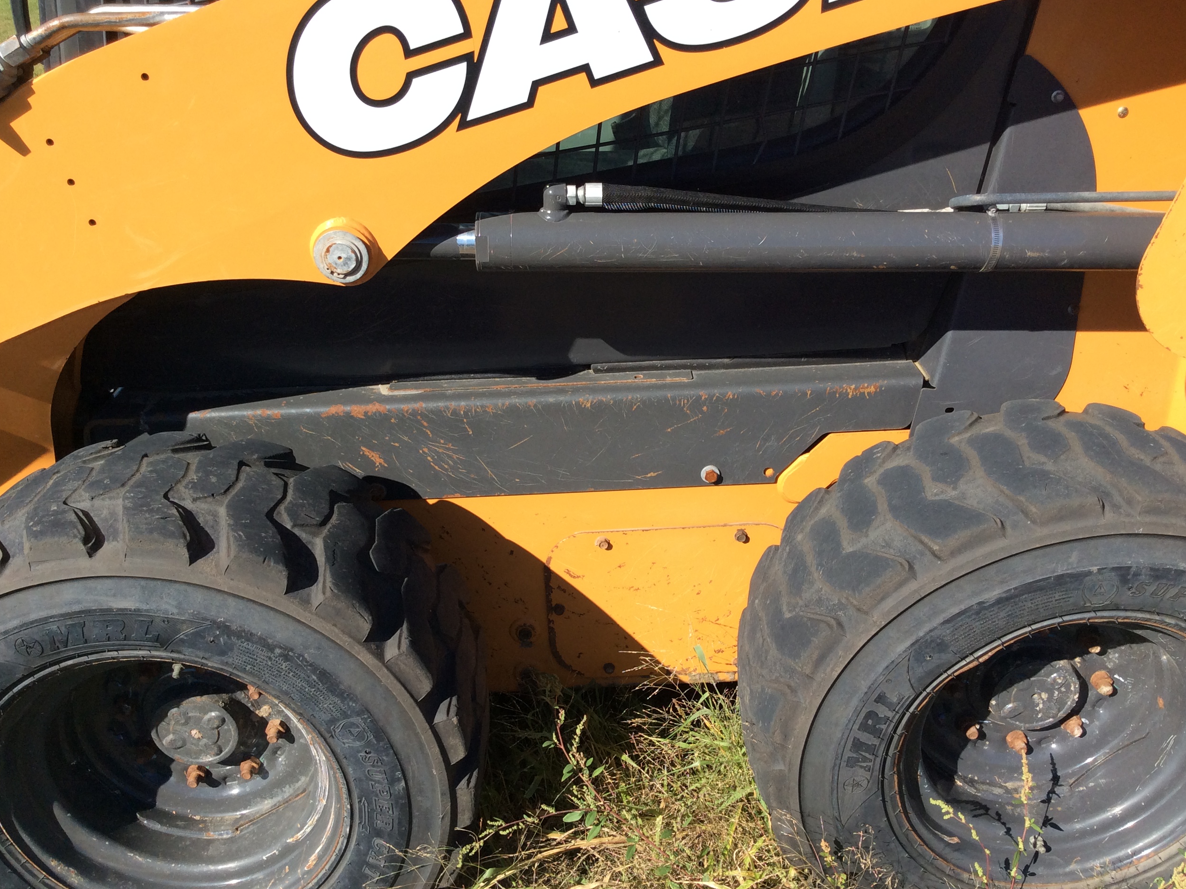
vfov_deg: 42.9
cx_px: 591
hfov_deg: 55.4
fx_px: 1131
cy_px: 433
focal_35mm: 33
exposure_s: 1/969
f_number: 2.4
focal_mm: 3.3
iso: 32
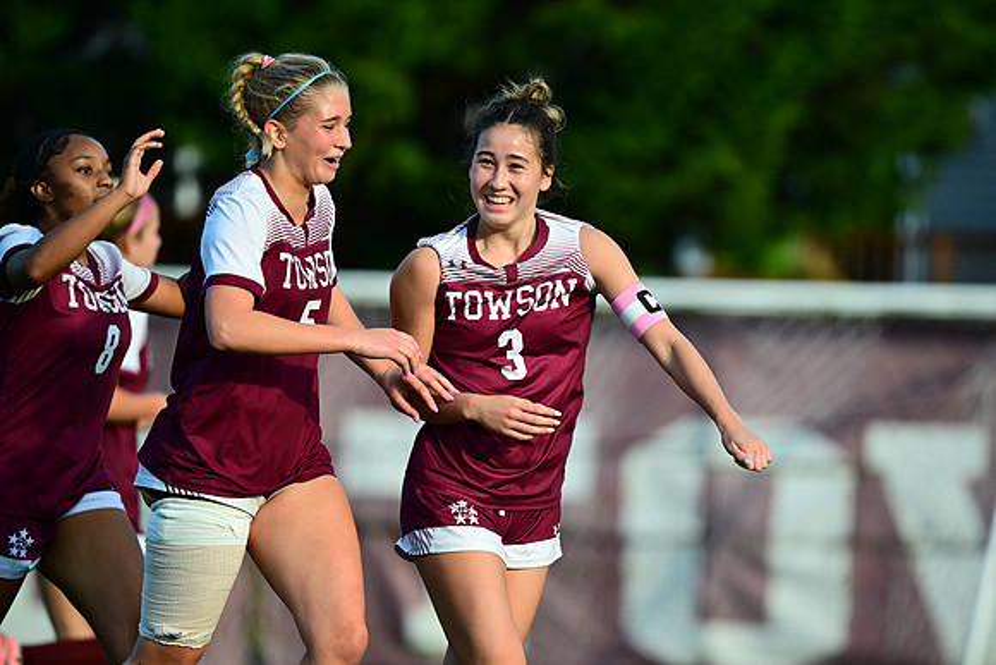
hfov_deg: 4.1
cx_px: 498
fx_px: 13836
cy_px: 332
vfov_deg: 2.8
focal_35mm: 500
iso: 1250
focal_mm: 500
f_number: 5.6
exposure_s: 1/2000
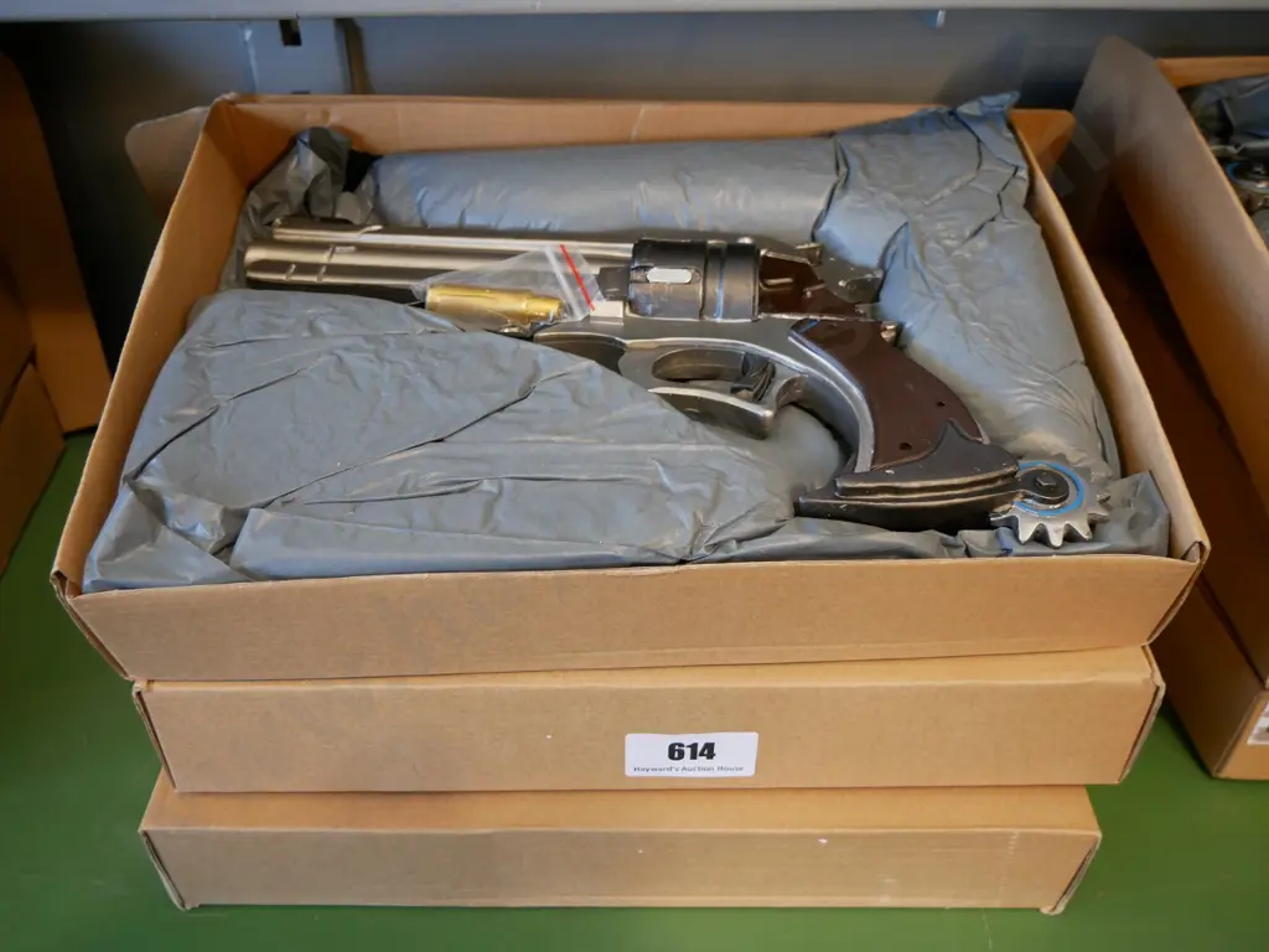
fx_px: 1246
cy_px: 476
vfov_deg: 41.8
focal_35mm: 34
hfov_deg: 54.0
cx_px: 634
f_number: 3.8
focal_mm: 17
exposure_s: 1/60
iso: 640
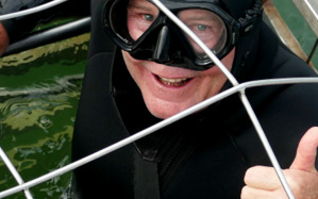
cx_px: 207
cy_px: 77
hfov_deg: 22.5
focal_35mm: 92
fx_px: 797
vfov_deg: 14.2
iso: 125
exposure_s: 1/400
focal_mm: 16.49
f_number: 3.2
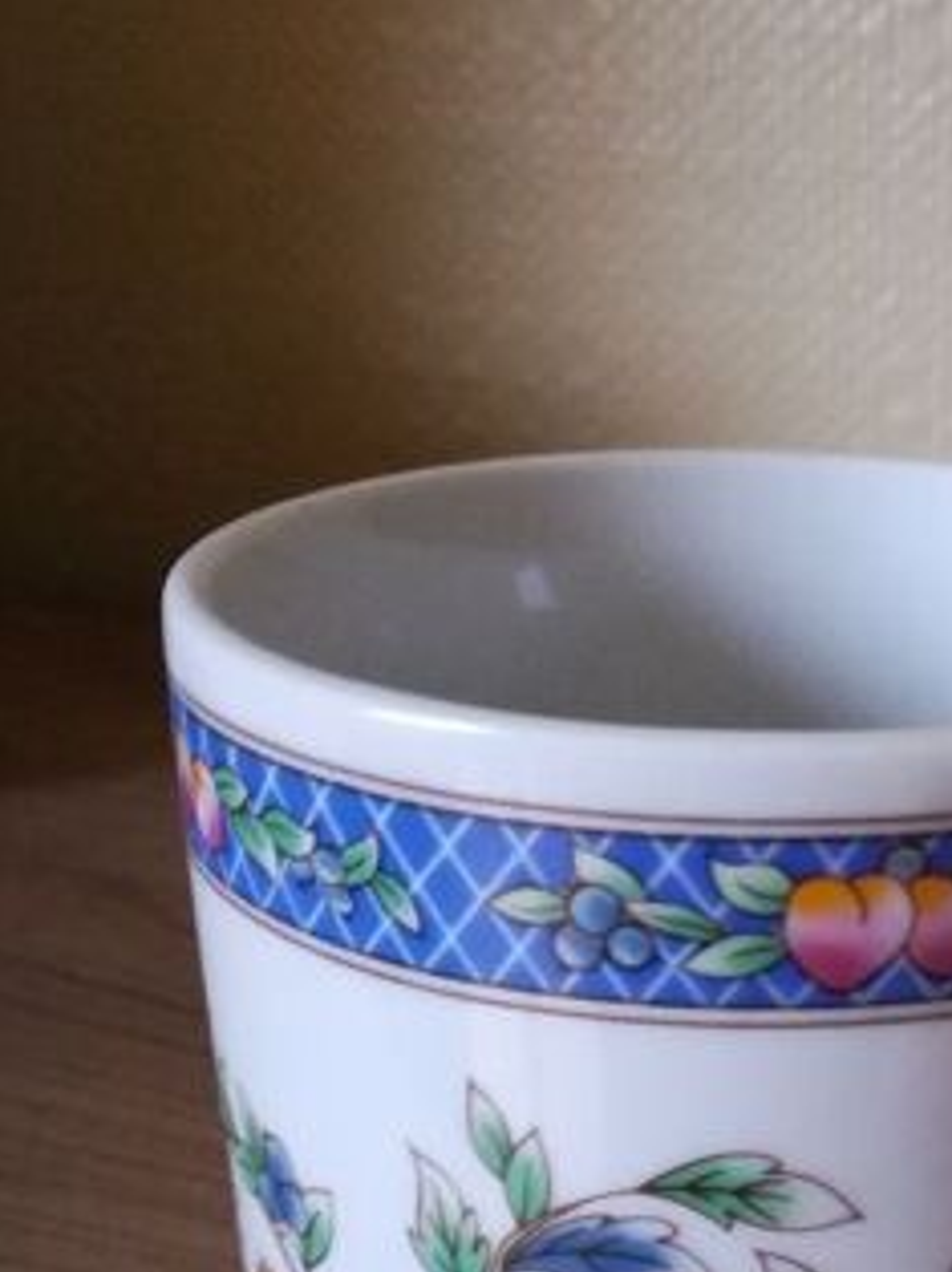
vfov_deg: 35.4
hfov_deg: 26.0
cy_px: 960
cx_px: 964
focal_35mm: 53
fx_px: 1946
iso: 1000
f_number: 2.2
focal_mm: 3.83
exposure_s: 1/14.3
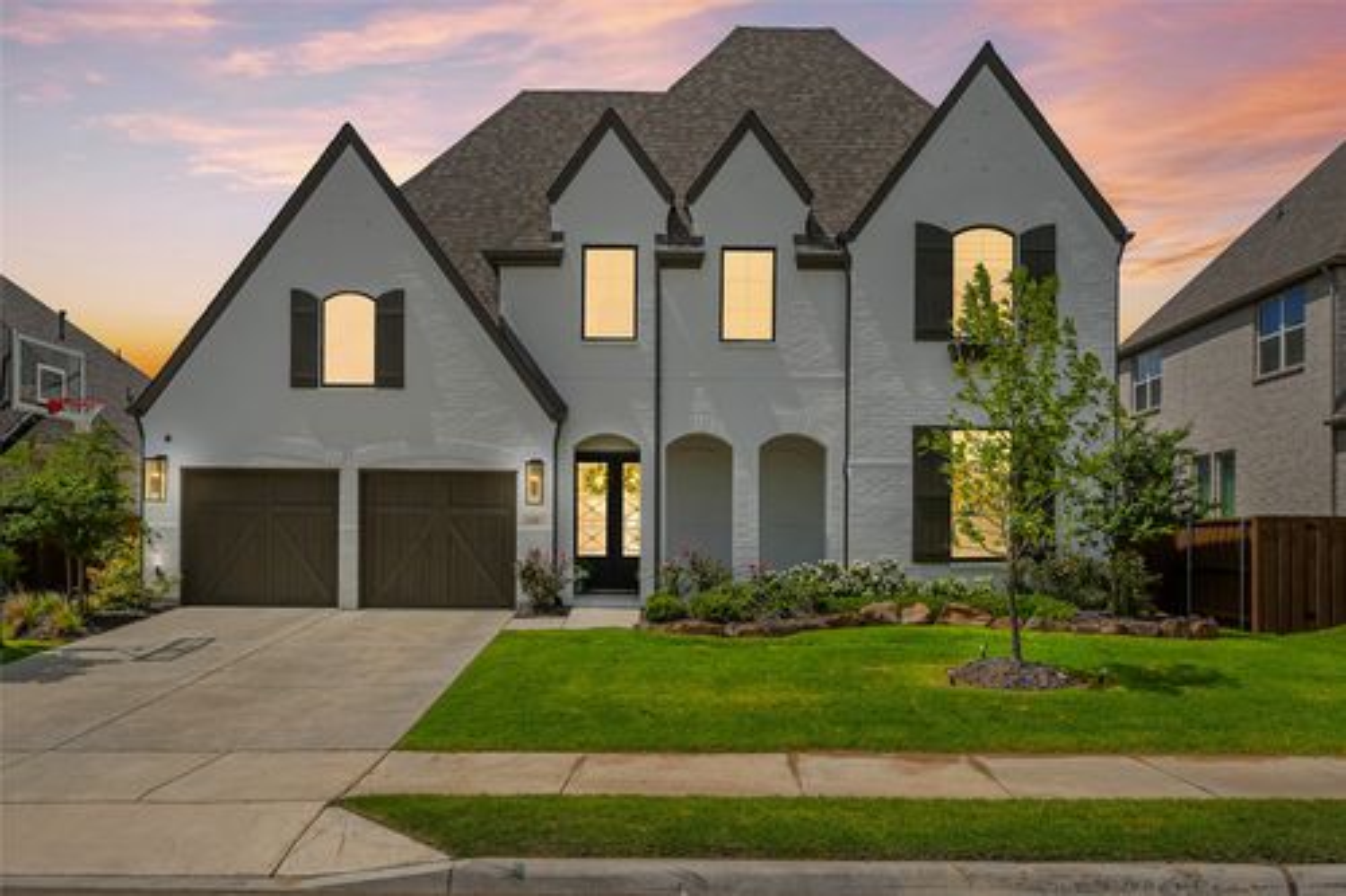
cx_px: 673
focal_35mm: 27
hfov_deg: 67.4
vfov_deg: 47.9
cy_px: 448
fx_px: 1009
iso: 100
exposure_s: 1/125
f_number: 9
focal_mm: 18.2
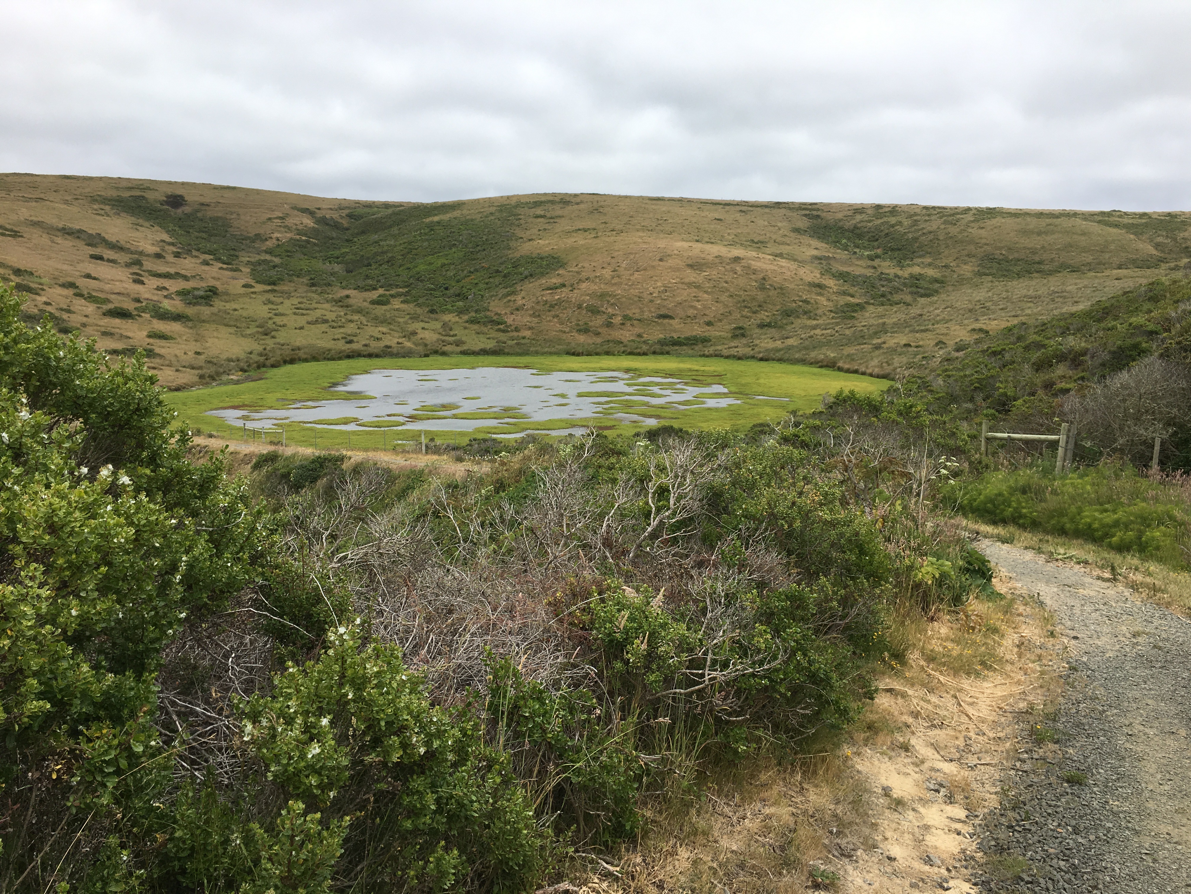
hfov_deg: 61.7
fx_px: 998
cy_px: 447
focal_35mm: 29
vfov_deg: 48.2
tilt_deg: -8.4
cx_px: 596
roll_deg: -0.5
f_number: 2.2
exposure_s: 1/1538
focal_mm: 4.15
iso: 25
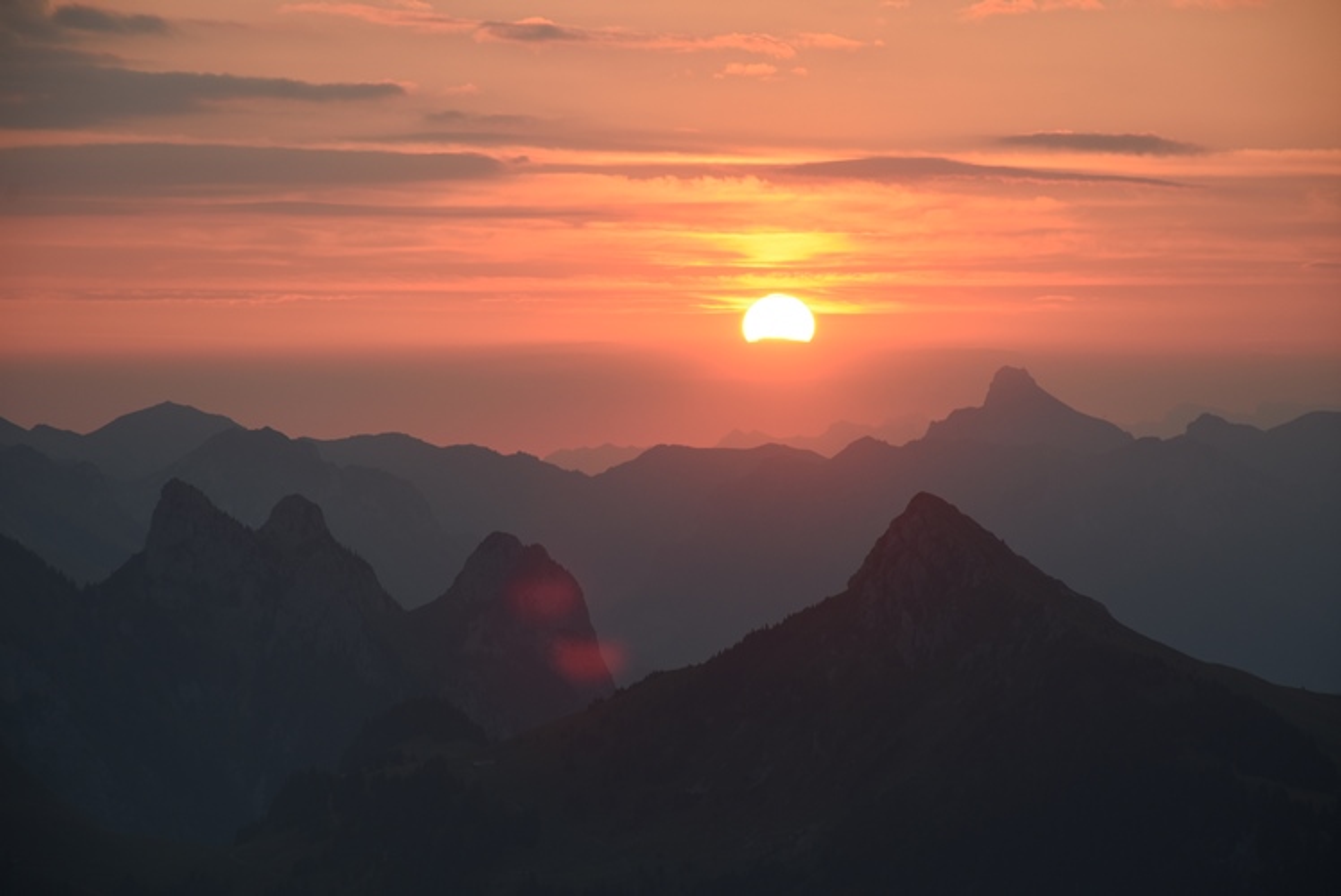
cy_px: 448
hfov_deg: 9.8
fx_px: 7828
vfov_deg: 6.6
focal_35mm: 210
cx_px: 670
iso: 100
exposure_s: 1/20
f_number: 9
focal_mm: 140
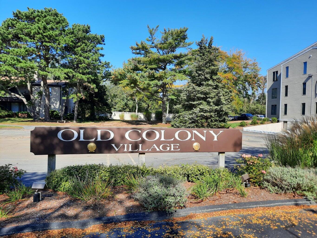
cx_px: 158
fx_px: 229
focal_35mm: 25
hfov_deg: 69.4
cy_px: 119
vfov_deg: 54.9
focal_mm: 4.6
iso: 32
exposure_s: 1/575
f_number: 2
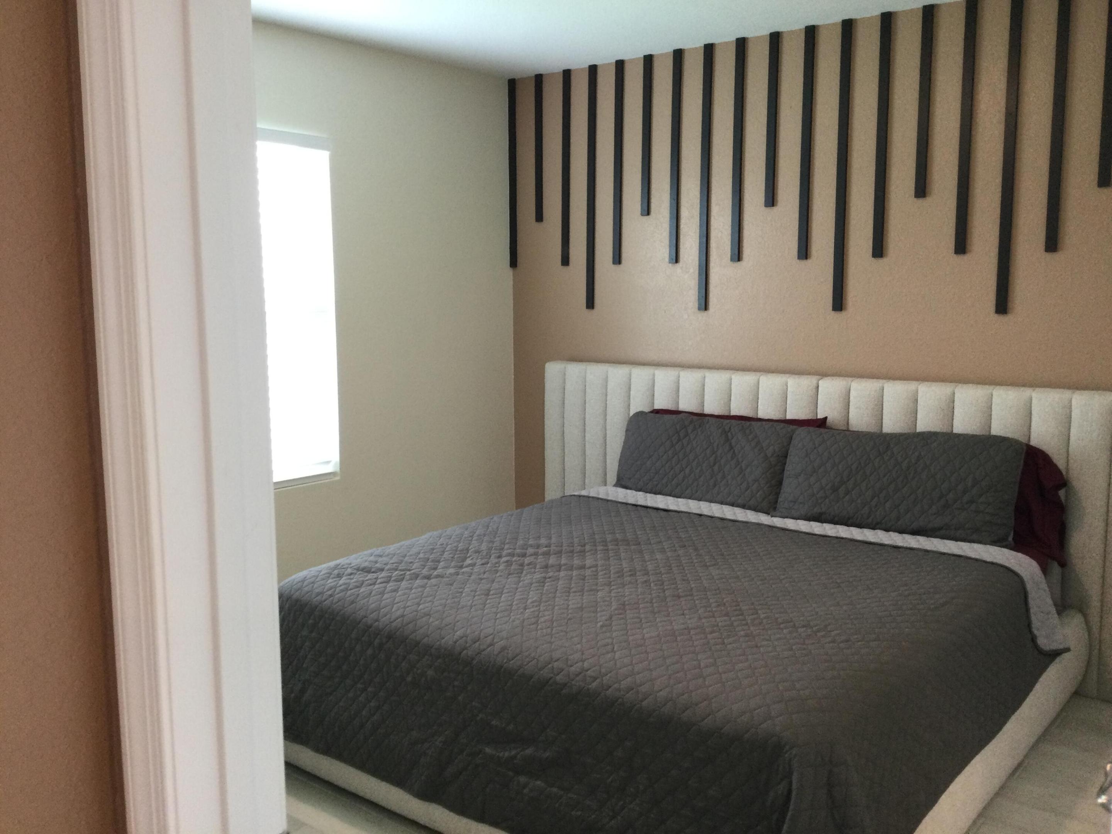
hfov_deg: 58.4
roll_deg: +0.5
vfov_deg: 45.4
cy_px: 417
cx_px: 556
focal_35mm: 31
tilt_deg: -7.4
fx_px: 996
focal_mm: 3.3
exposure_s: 1/30
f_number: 2.4
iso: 80
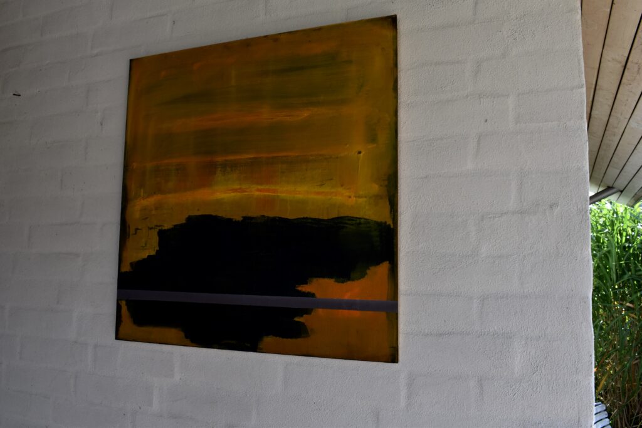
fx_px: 562
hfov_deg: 59.5
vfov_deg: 41.7
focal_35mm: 32
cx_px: 321
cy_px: 214
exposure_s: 1/250
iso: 280
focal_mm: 21
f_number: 8
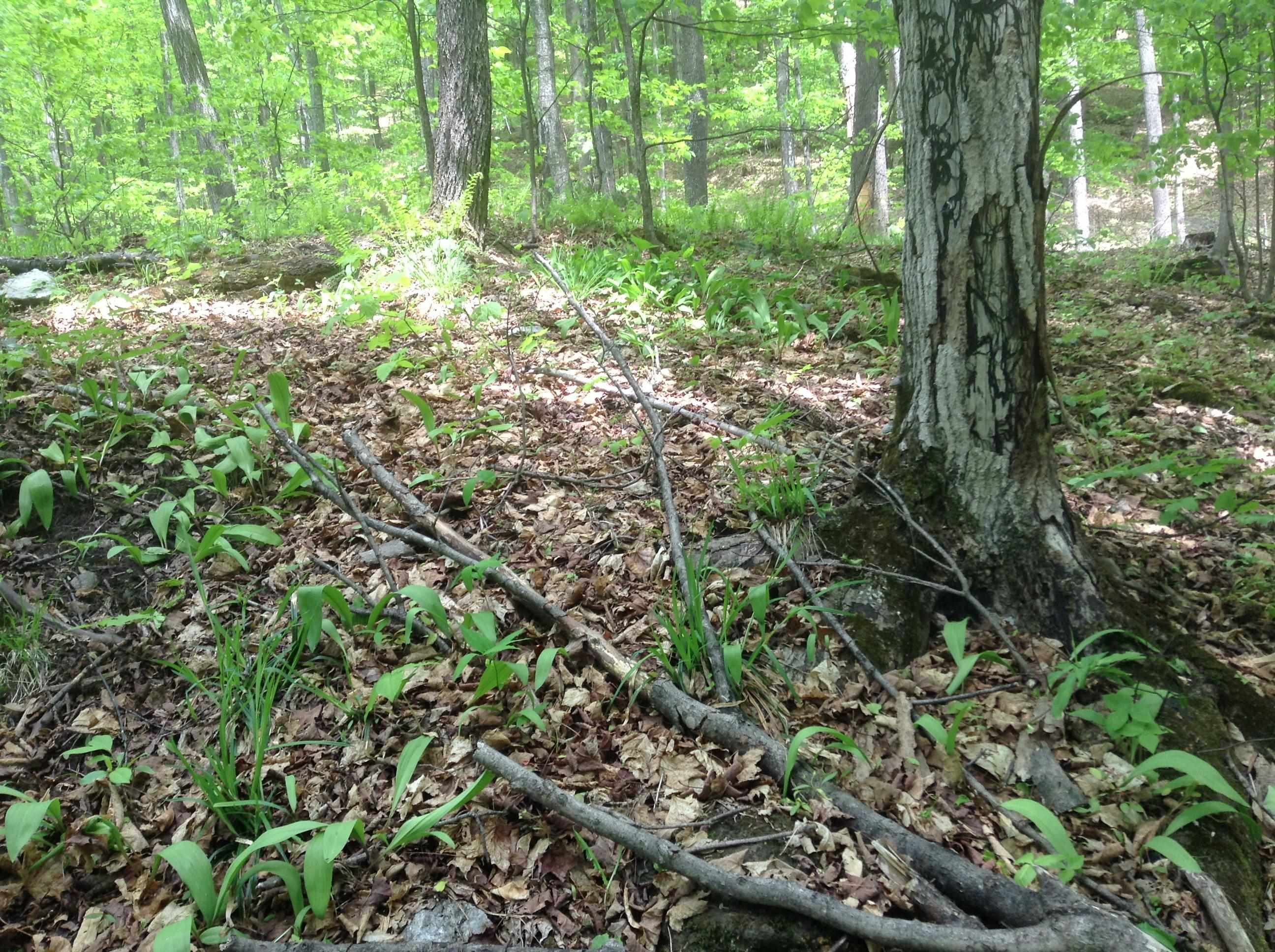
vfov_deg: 42.8
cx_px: 638
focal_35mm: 33
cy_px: 476
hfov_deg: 55.4
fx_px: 1214
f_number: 2.4
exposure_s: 1/60
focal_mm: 3.3
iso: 32
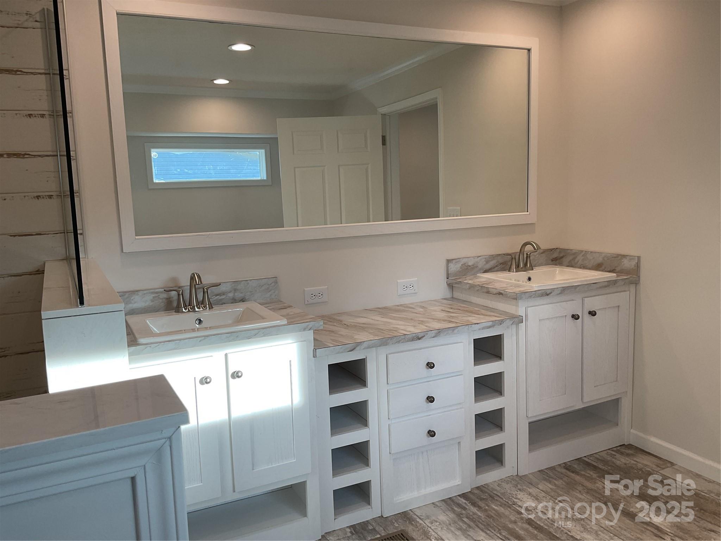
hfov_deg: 61.7
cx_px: 360
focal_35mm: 29
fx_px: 604
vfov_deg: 48.2
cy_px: 270
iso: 25
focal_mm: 3
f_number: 1.8
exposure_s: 1/120
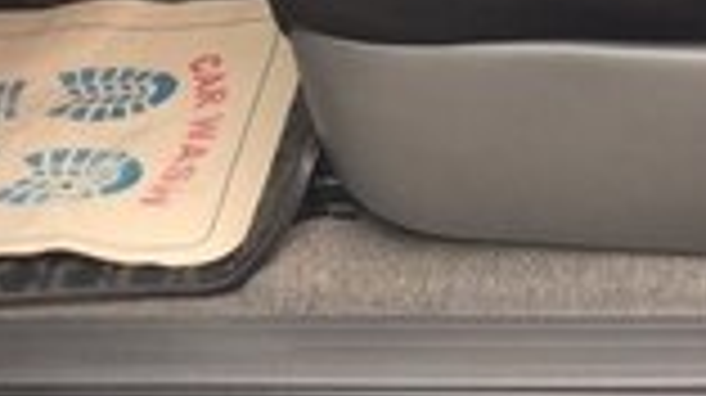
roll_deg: +2.0
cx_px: 522
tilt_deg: -17.5
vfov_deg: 11.1
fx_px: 1870
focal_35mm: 100
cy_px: -360
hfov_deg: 21.2
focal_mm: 4.15
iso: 40
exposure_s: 1/100
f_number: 2.2
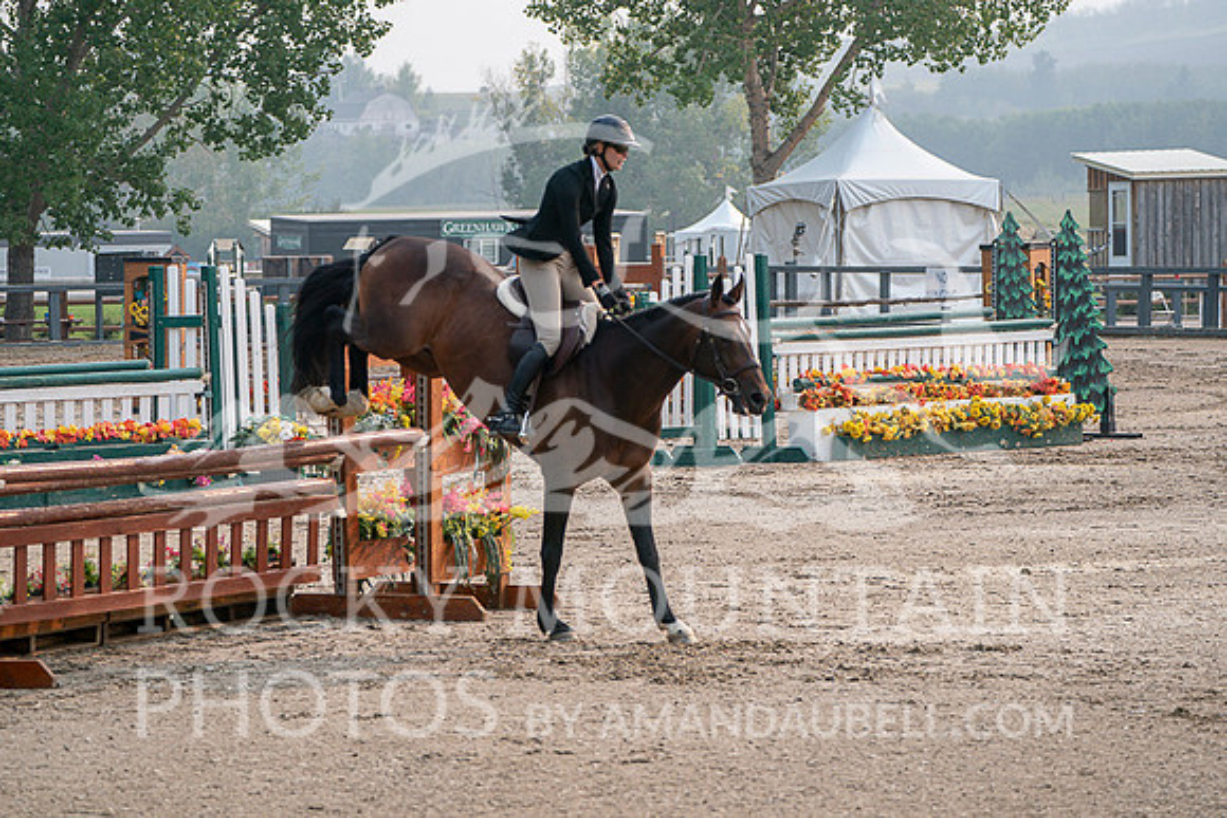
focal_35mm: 160
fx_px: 5454
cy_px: 409
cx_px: 614
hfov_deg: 12.8
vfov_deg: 8.6
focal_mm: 160
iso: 500
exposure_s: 1/1000
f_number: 5.6
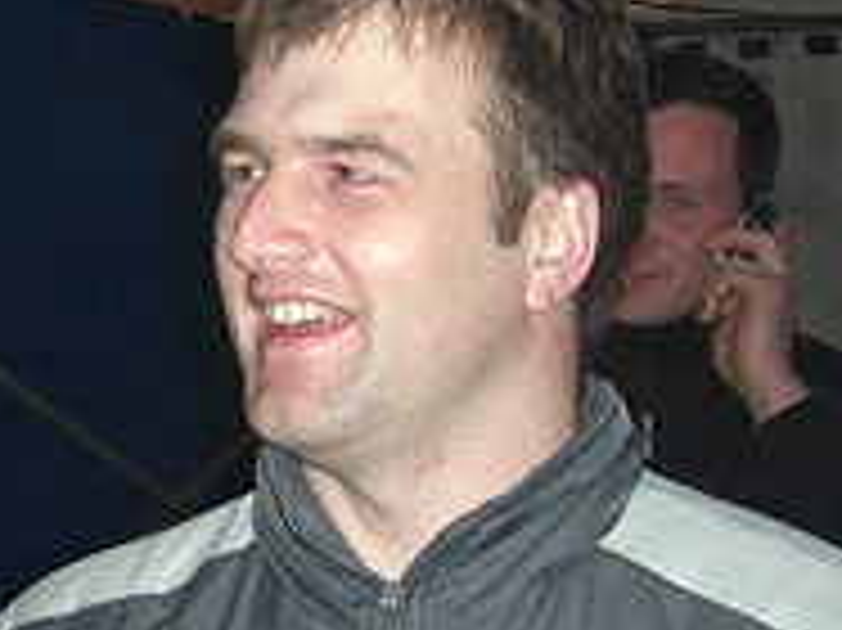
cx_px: -110
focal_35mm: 115
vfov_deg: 12.8
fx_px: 2795
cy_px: 191
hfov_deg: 16.6
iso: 200
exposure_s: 1/60
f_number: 2.8
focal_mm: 7.9
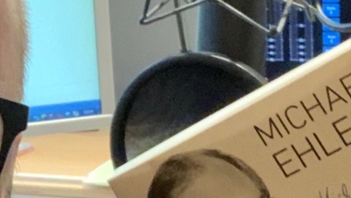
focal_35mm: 139
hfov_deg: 15.2
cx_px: 21
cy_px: 88
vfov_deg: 8.7
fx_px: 1294
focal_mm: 2.87
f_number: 2.2
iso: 320
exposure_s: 1/39
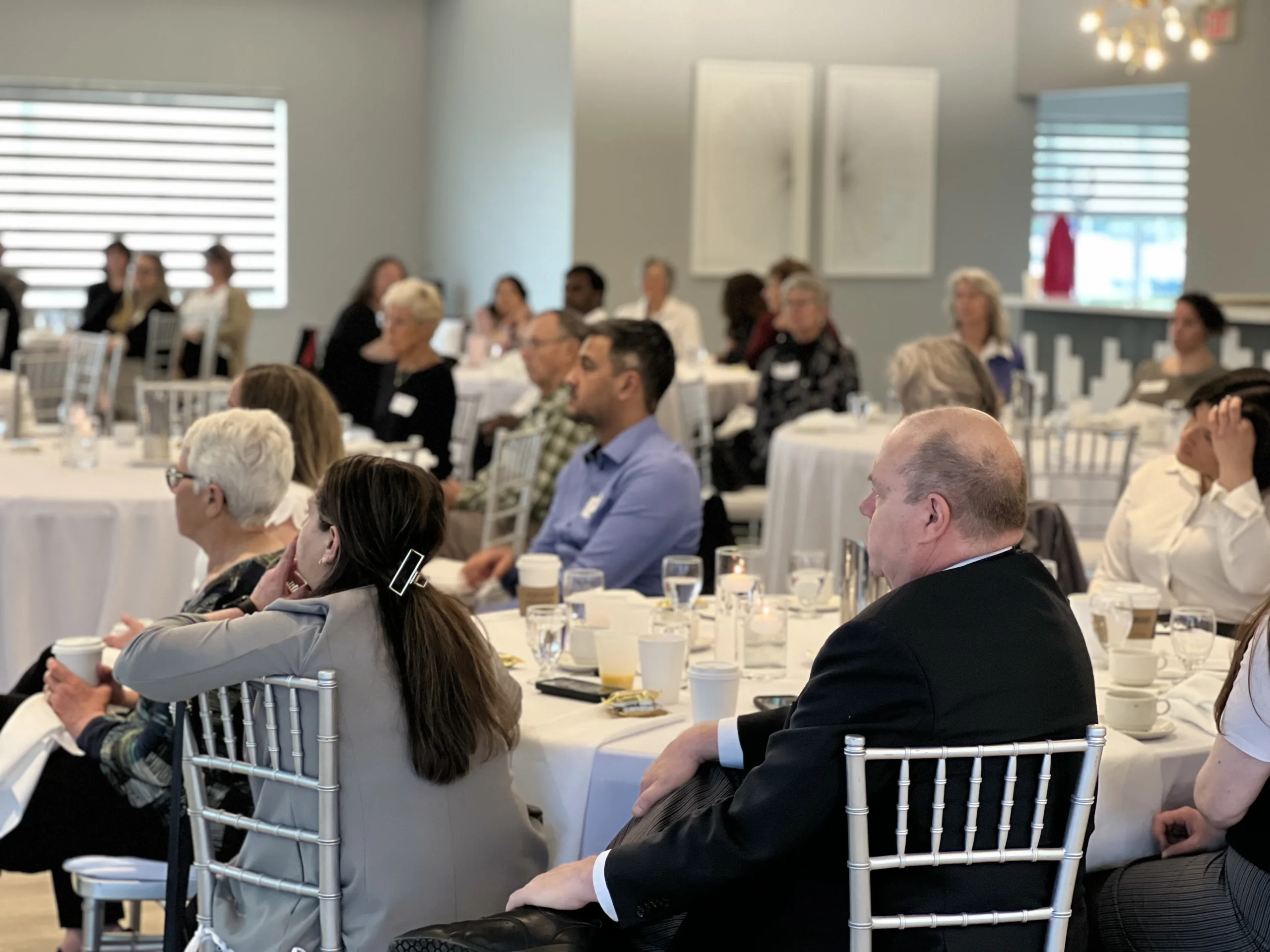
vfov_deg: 19.1
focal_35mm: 77
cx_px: 635
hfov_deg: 25.3
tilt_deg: -5.3
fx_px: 2825
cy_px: 476
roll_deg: -1.0
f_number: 2.8
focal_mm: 9
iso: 250
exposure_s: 1/40
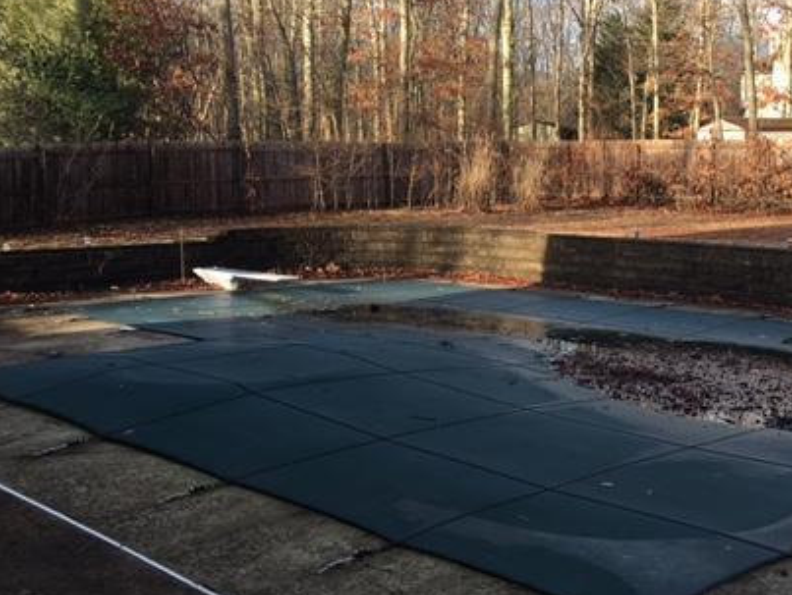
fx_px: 1053
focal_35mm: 46
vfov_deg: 31.6
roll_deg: -1.4
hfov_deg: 40.7
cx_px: 529
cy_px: 291
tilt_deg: -5.0
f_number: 2.2
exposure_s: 1/259
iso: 25
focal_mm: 4.15
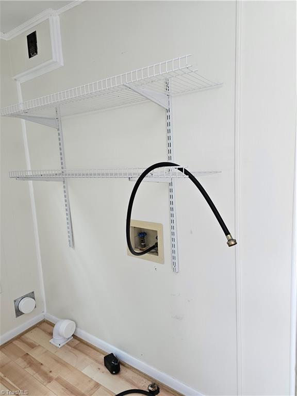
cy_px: 198
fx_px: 263
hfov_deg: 58.9
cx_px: 148
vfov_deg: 73.9
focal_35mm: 23
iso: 160
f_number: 1.7
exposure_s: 1/180
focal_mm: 6.3
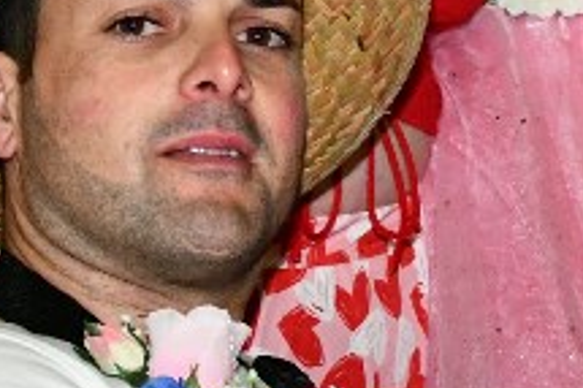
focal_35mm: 214
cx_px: 656
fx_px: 3463
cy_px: -130
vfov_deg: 6.4
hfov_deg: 9.5
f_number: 4.2
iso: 3200
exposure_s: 1/60
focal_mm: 30
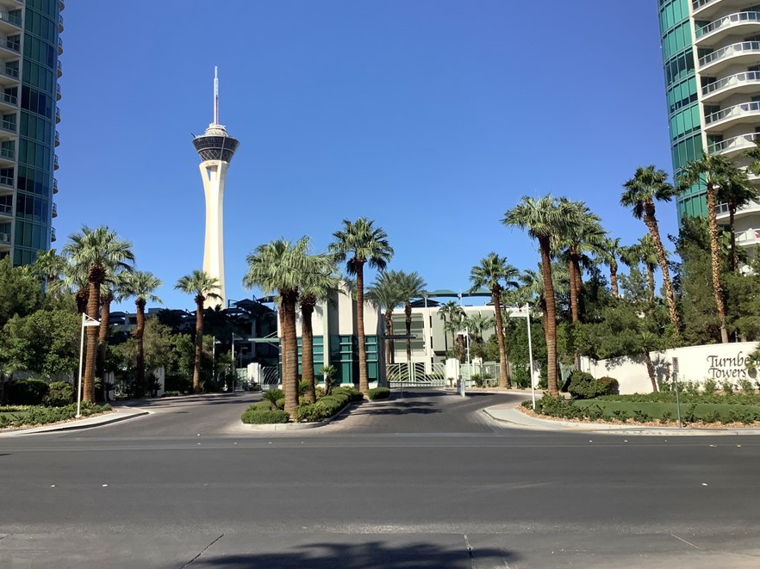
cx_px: 340
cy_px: 240
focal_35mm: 36
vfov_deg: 39.5
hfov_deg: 51.3
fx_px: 790
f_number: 2.4
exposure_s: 1/1456
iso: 25
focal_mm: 3.3
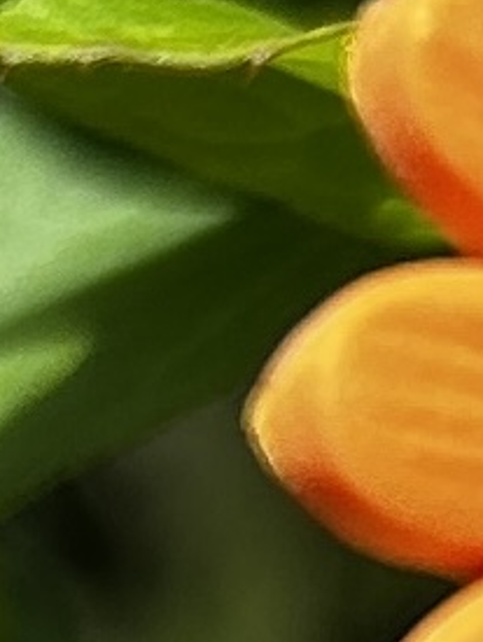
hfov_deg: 7.4
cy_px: 765
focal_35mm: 188
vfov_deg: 10.3
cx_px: 1128
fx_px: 3489
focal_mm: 5.7
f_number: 1.5
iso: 50
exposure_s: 1/2045
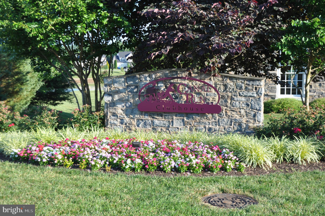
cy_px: 108
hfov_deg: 37.9
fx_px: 473
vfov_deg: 25.7
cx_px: 162
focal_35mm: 52
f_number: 6.3
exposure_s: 1/160
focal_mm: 35
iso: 200
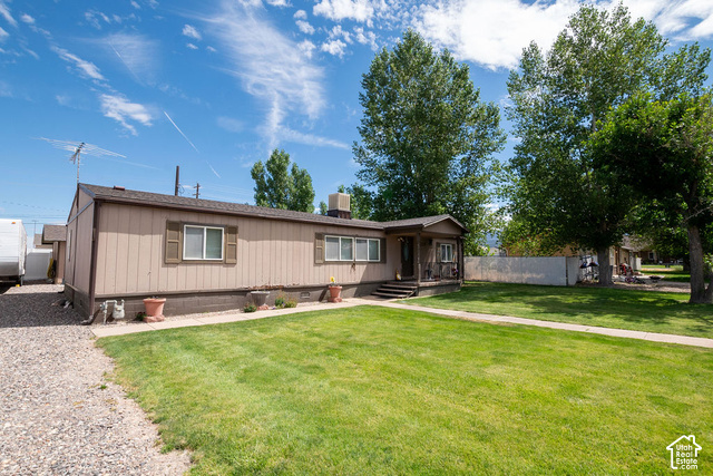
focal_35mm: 16
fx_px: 321
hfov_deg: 96.0
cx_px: 356
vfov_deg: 73.1
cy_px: 238
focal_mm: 10
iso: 400
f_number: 8
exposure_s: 1/640
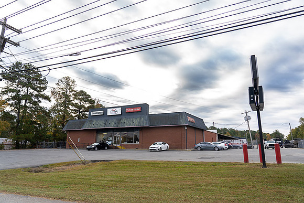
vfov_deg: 53.2
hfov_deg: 73.7
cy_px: 102
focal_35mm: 24
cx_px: 152
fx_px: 203
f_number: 4
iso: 250
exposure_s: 1/200
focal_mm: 24
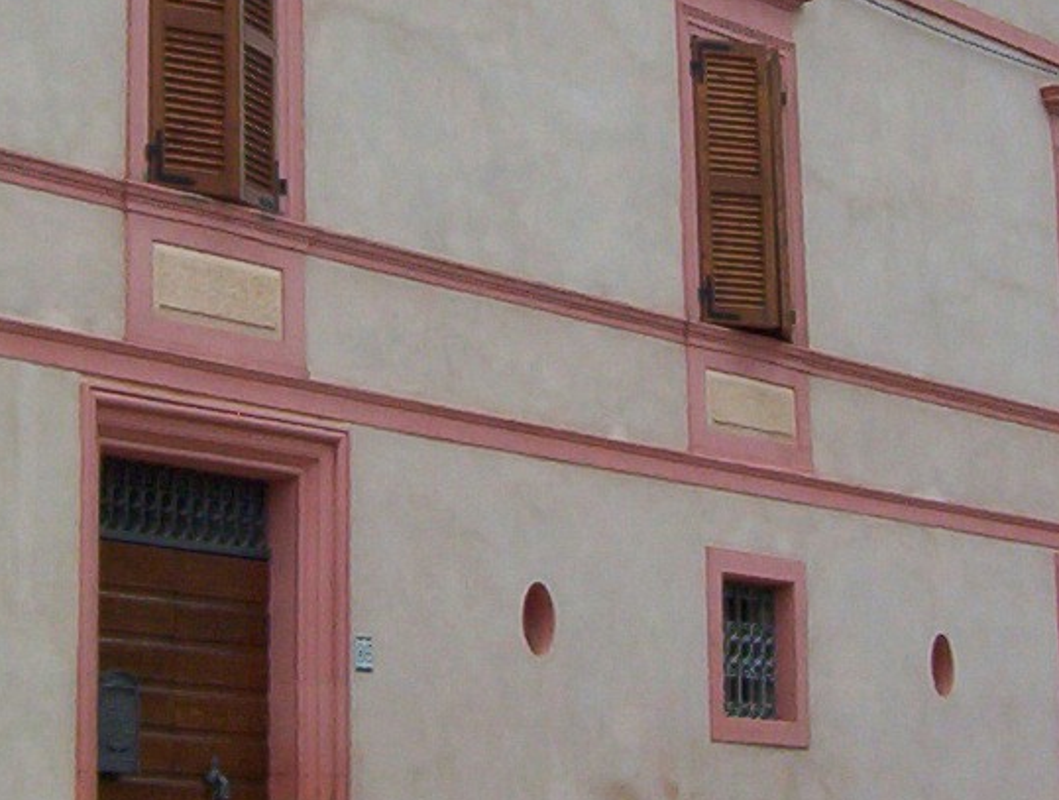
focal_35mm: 109
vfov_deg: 13.5
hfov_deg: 18.0
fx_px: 3343
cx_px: 369
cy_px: 41
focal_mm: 5.54
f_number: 5.24
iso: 100
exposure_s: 1/622
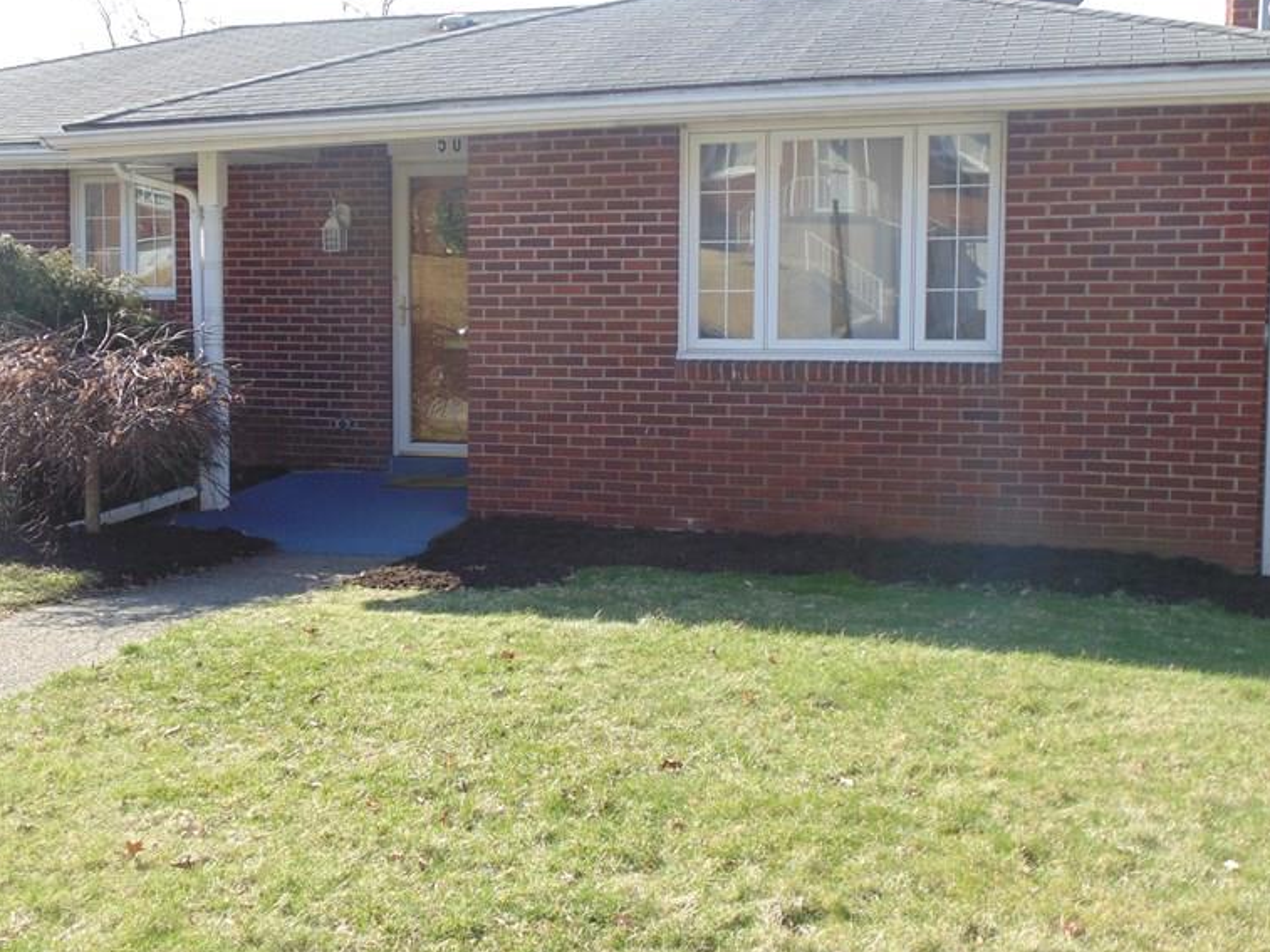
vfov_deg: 31.5
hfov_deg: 40.8
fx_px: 1688
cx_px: 446
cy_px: 431
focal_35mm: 46
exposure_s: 1/250
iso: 80
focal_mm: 6.2
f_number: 3.4
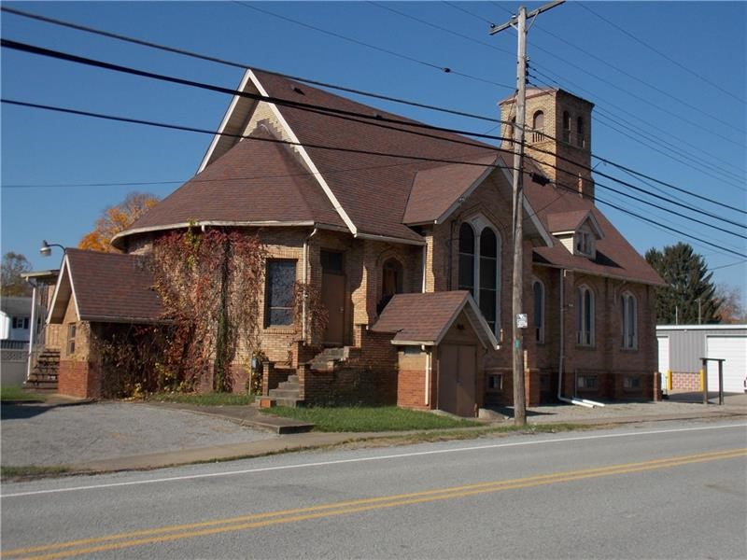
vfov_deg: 38.7
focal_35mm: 37
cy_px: 280
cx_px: 374
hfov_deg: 50.1
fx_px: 798
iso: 80
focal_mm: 6.6
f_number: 3.5
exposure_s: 1/1000
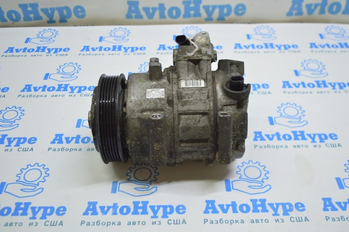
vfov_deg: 33.0
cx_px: 174
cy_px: 116
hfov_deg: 48.0
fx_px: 392
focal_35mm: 40
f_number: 4
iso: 400
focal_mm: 27
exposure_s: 1/50
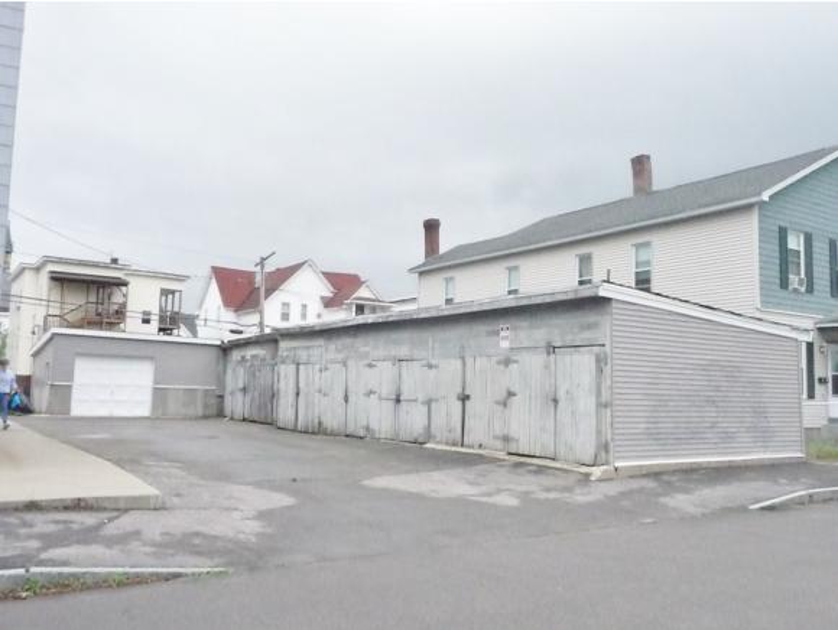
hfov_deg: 56.8
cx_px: 419
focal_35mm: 32
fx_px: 775
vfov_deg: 44.2
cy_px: 315
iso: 1600
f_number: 8
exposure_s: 1/2000
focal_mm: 5.3
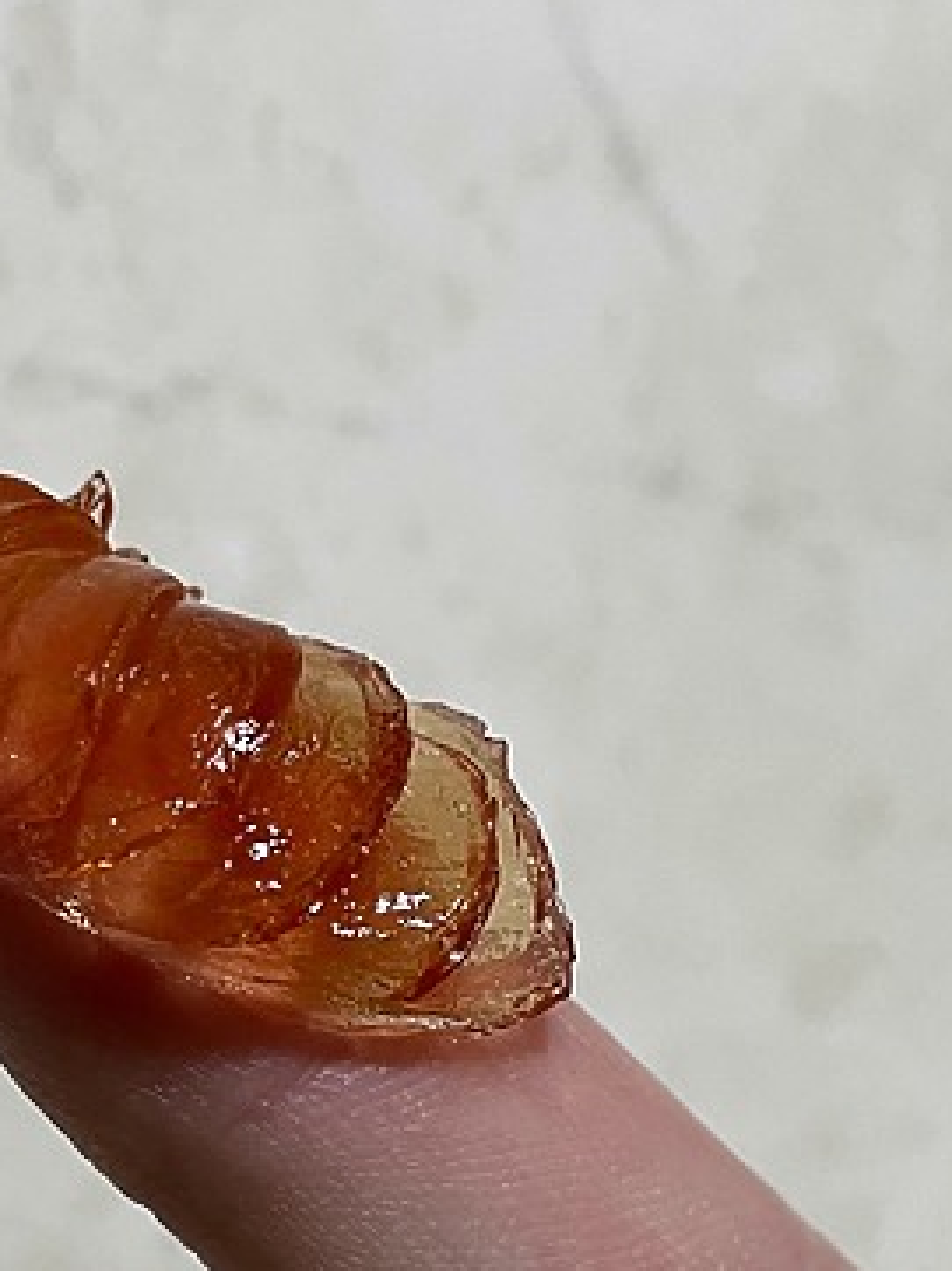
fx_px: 2533
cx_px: 267
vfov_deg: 27.1
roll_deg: +2.4
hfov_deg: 21.1
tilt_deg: -11.0
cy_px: 1159
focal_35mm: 69
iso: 100
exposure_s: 1/60
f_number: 1.6
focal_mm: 4.2
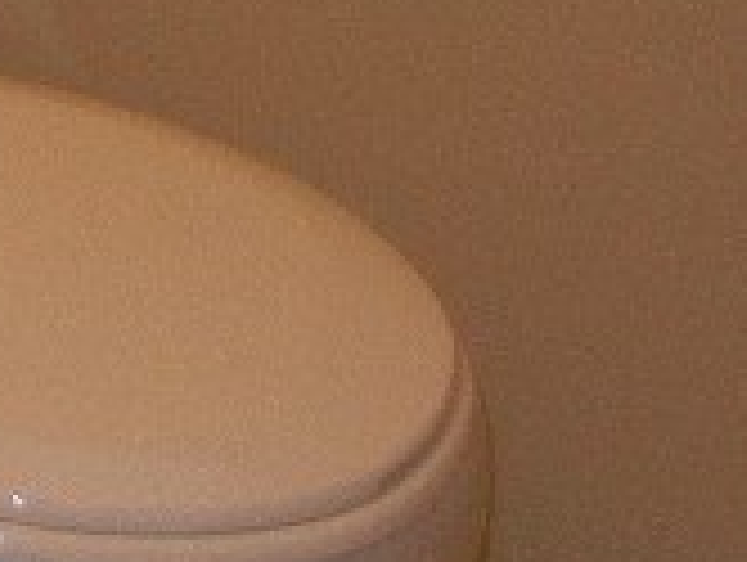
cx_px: -1076
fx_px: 3998
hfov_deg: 9.4
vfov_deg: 7.9
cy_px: -319
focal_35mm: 185
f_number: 3.5
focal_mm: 5.4
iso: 200
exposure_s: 1/30
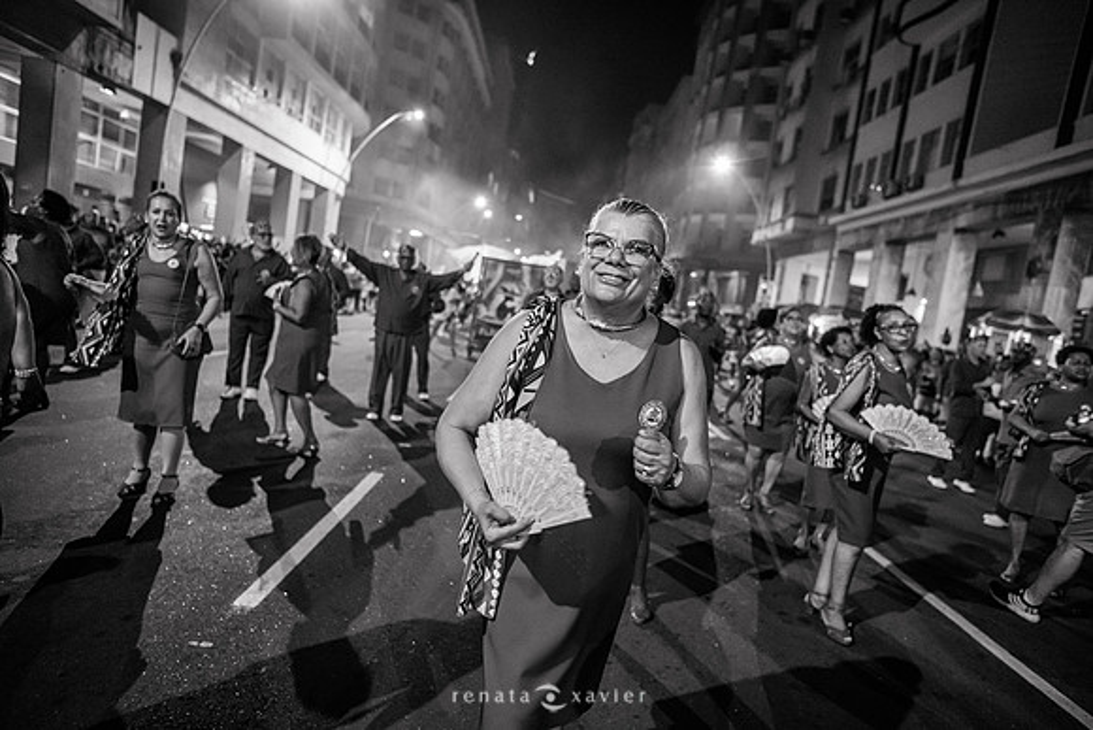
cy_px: 365
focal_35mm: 24
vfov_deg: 53.2
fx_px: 729
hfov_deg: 73.7
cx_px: 546
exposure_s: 1/200
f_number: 2
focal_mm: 24
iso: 5000
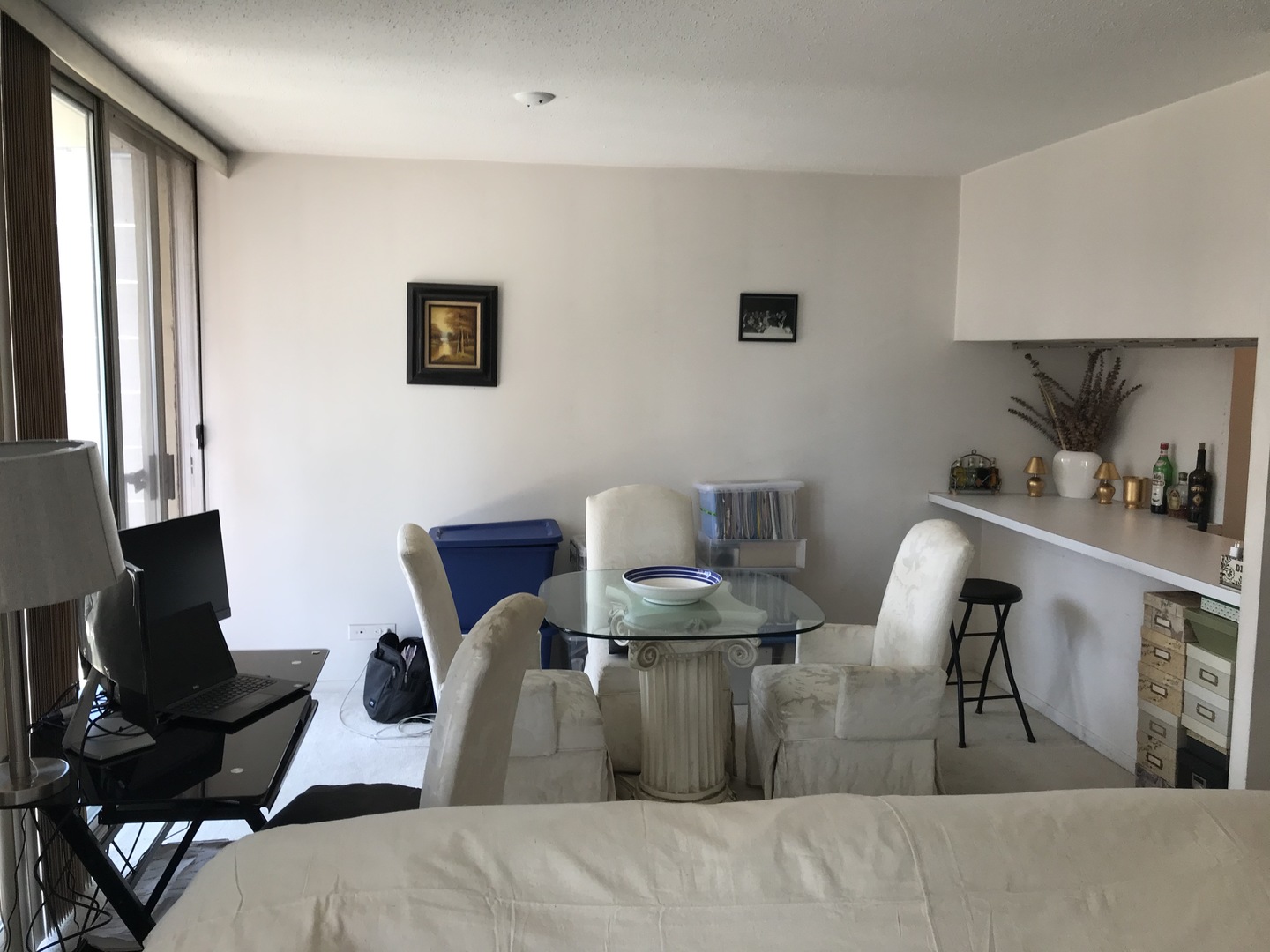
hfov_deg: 63.4
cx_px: 635
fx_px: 1027
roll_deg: -0.9
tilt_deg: -8.3
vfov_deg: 49.7
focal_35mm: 28
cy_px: 476
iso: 25
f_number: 1.8
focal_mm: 3.99
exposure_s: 1/120
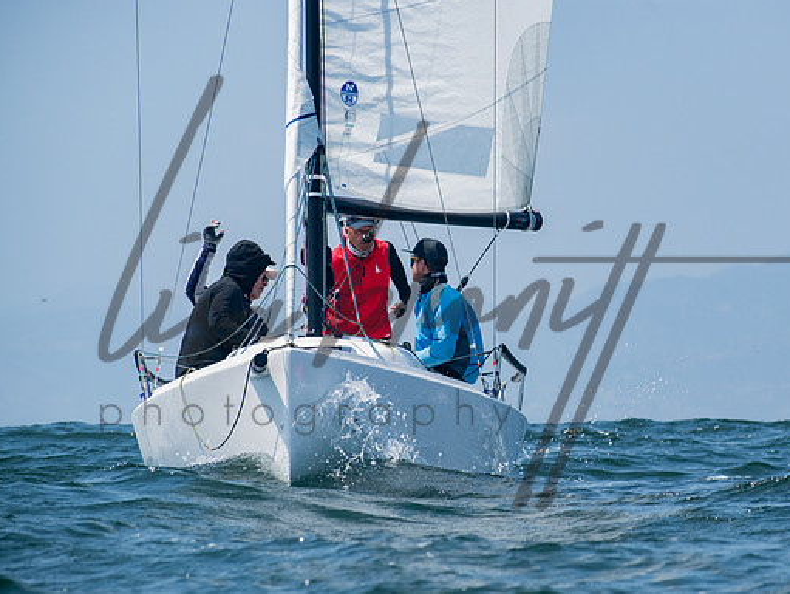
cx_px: 457
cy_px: 296
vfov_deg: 6.0
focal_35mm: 250
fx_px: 5709
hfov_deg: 7.9
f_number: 8
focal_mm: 145
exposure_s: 1/1250
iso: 400
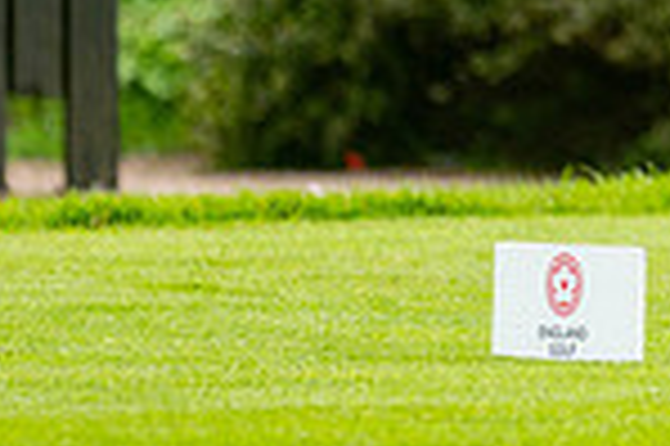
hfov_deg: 1.8
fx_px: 21714
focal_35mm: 1168
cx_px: 1102
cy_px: -372
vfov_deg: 1.2
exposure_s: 1/1600
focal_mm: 300
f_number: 4
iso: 320
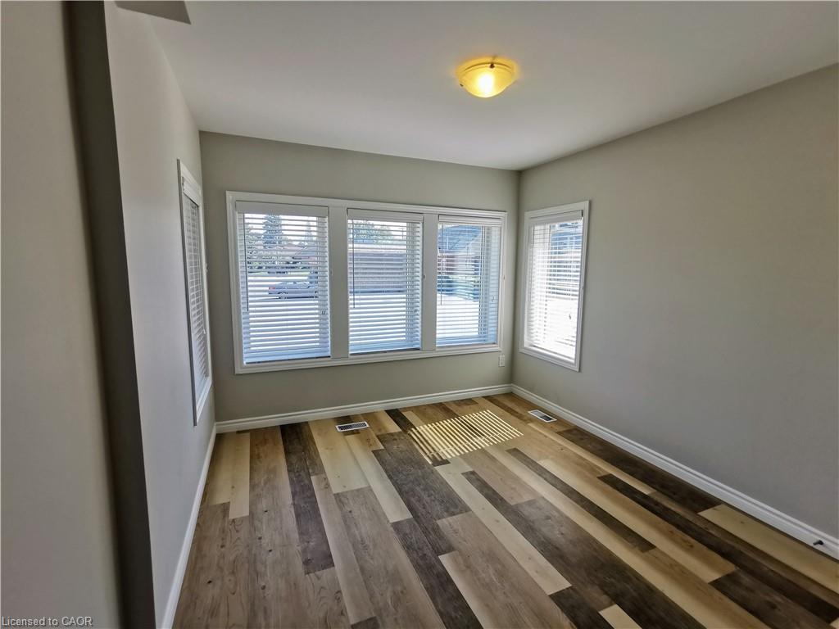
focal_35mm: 16
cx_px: 420
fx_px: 388
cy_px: 314
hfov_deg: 94.5
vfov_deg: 78.1
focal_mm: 2.35
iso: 50
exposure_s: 1/121
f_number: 2.2
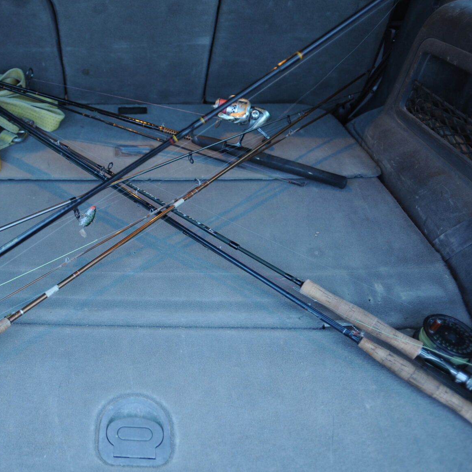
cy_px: 218
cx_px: 107
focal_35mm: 30
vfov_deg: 54.0
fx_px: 463
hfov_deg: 51.3
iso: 640
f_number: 2.8
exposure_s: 1/10
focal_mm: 20
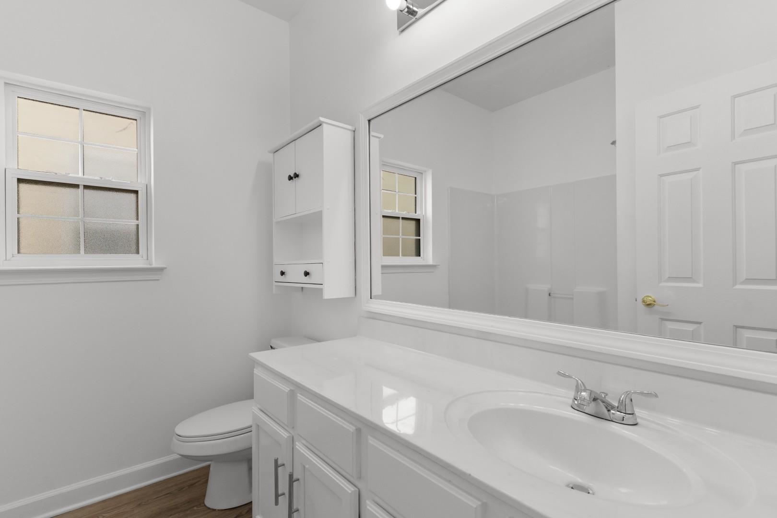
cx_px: 388
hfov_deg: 96.7
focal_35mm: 16
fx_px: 345
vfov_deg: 73.7
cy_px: 259
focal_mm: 11
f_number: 4.8
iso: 100
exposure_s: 1/60
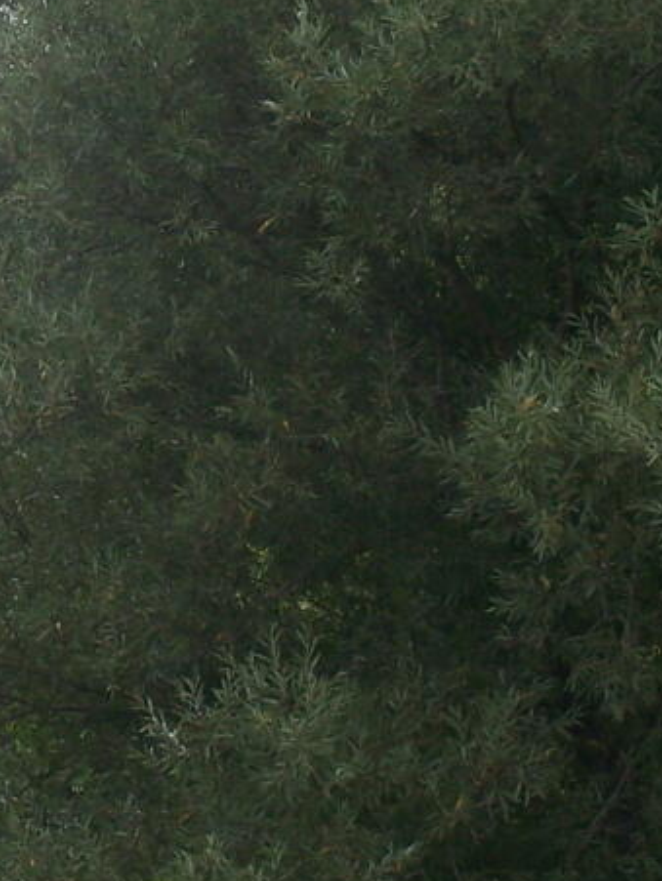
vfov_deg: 8.0
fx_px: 6315
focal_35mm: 248
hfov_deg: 6.0
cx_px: -107
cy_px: 255
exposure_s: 1/50
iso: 100
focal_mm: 13.7
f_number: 3.2
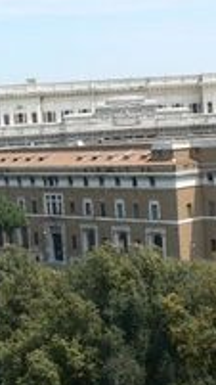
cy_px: 176
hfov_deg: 15.4
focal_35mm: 78
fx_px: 795
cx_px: 178
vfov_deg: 27.2
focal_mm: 6
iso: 80
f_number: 5.6
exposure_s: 1/200
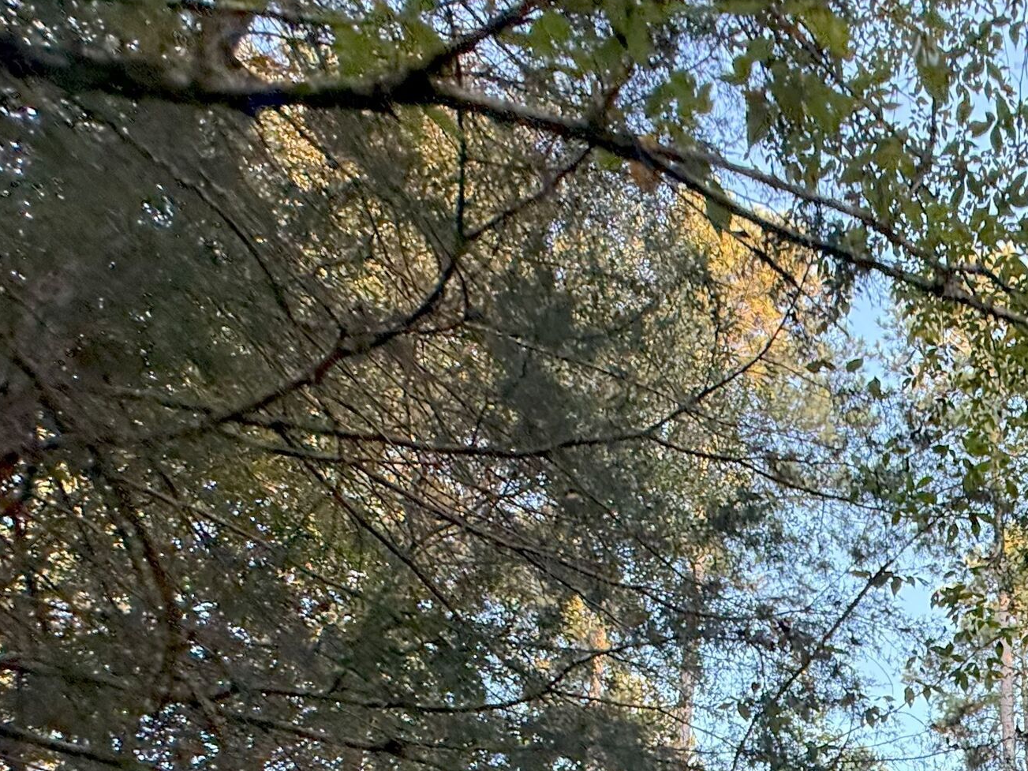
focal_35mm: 33
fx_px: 980
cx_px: 969
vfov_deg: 36.0
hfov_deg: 48.1
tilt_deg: +19.4
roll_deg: -0.7
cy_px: 864
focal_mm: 2.22
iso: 200
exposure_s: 1/99
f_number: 2.2
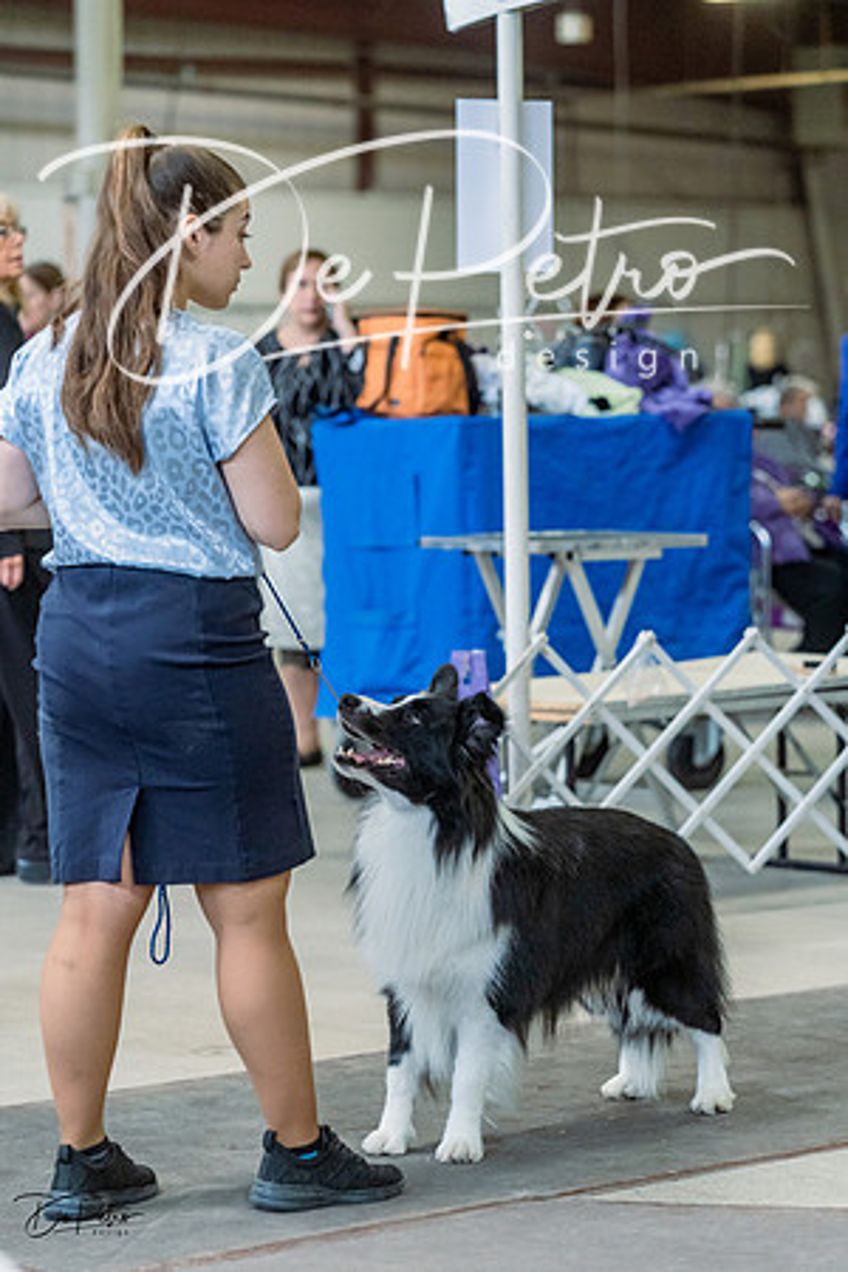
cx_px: 424
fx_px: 4028
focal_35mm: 114
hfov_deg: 12.0
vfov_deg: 17.9
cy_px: 636
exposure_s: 1/400
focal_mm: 114
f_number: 4
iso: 6400
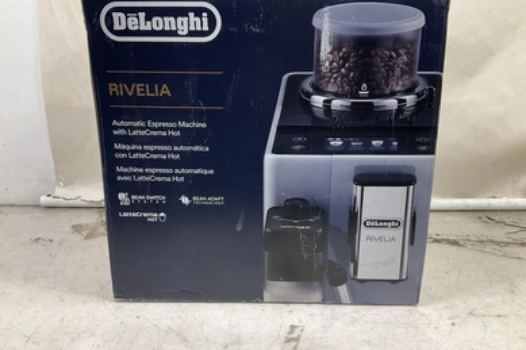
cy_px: 172
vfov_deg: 42.3
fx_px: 453
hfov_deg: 60.3
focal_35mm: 31
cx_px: 265
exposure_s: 1/60
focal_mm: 3
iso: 40
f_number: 1.8
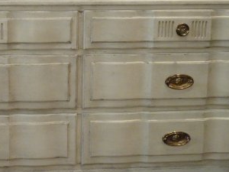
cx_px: 75
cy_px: 72
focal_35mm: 96
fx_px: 635
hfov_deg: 20.4
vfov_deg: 15.4
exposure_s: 1/20
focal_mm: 7.9
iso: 400
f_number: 3.8
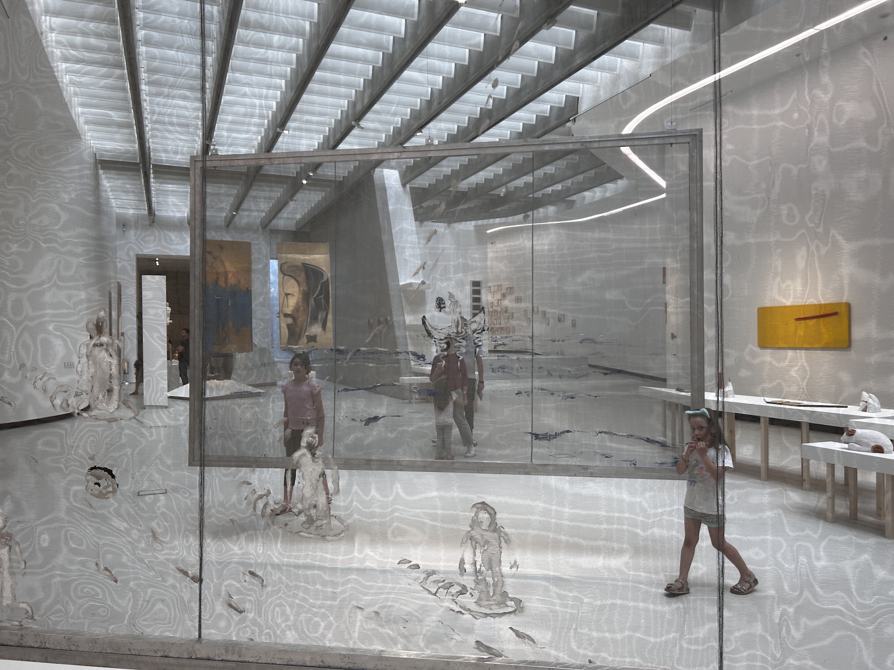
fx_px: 671
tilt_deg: +0.7
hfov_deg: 67.3
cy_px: 335
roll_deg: +1.0
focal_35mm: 26
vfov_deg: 53.1
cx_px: 447
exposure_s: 1/100
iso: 80
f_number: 1.5
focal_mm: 5.7
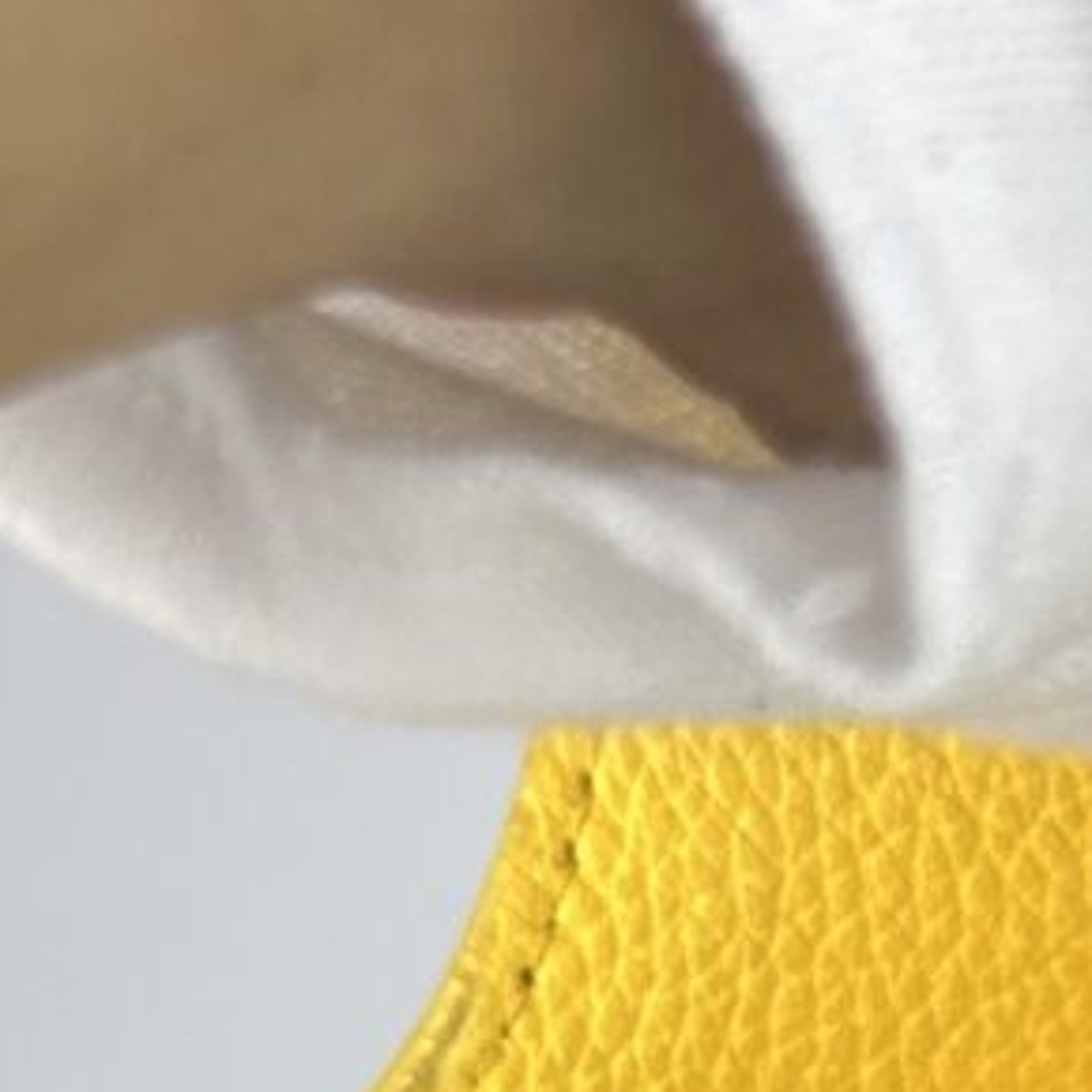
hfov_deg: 7.8
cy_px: 3054
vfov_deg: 7.7
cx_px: 2888
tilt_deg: -33.0
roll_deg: -1.2
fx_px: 7245
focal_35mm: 203
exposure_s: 1/110
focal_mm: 5.7
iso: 32
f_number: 1.5
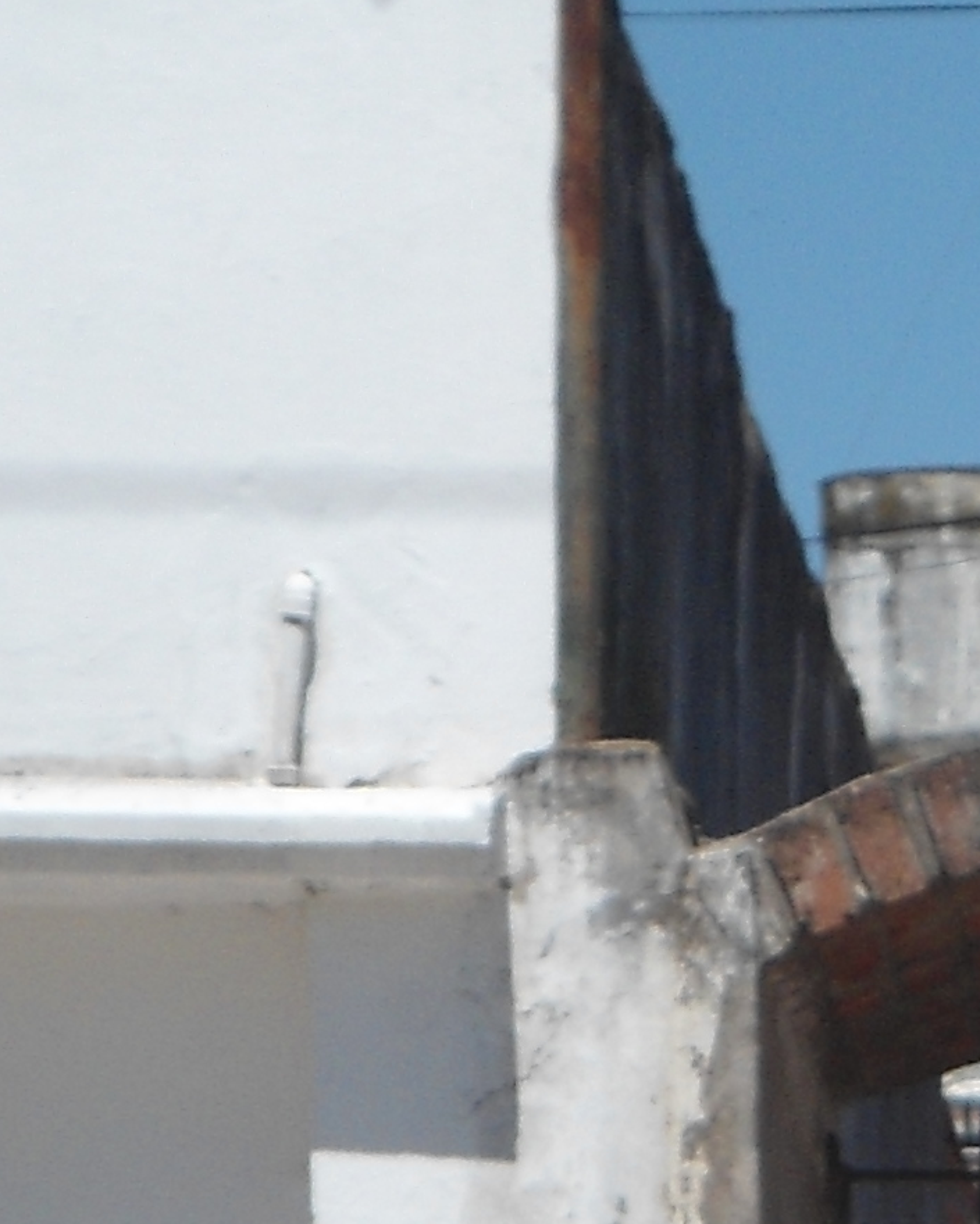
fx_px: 14137
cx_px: 2305
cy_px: 1891
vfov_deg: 4.9
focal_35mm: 390
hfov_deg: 3.9
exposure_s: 1/640
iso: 80
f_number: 5.2
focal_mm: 15.7
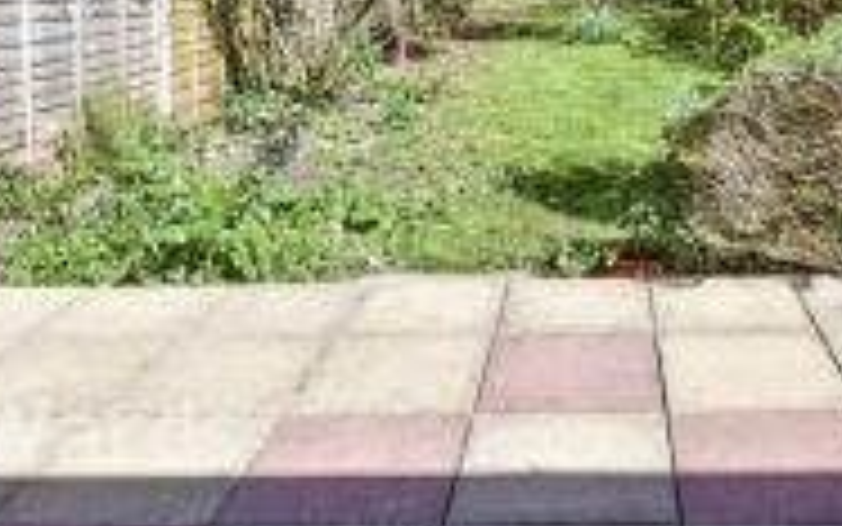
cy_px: -56
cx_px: 572
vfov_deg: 29.5
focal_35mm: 39
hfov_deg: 49.4
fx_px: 895
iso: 320
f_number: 8
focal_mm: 10
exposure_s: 1/1250
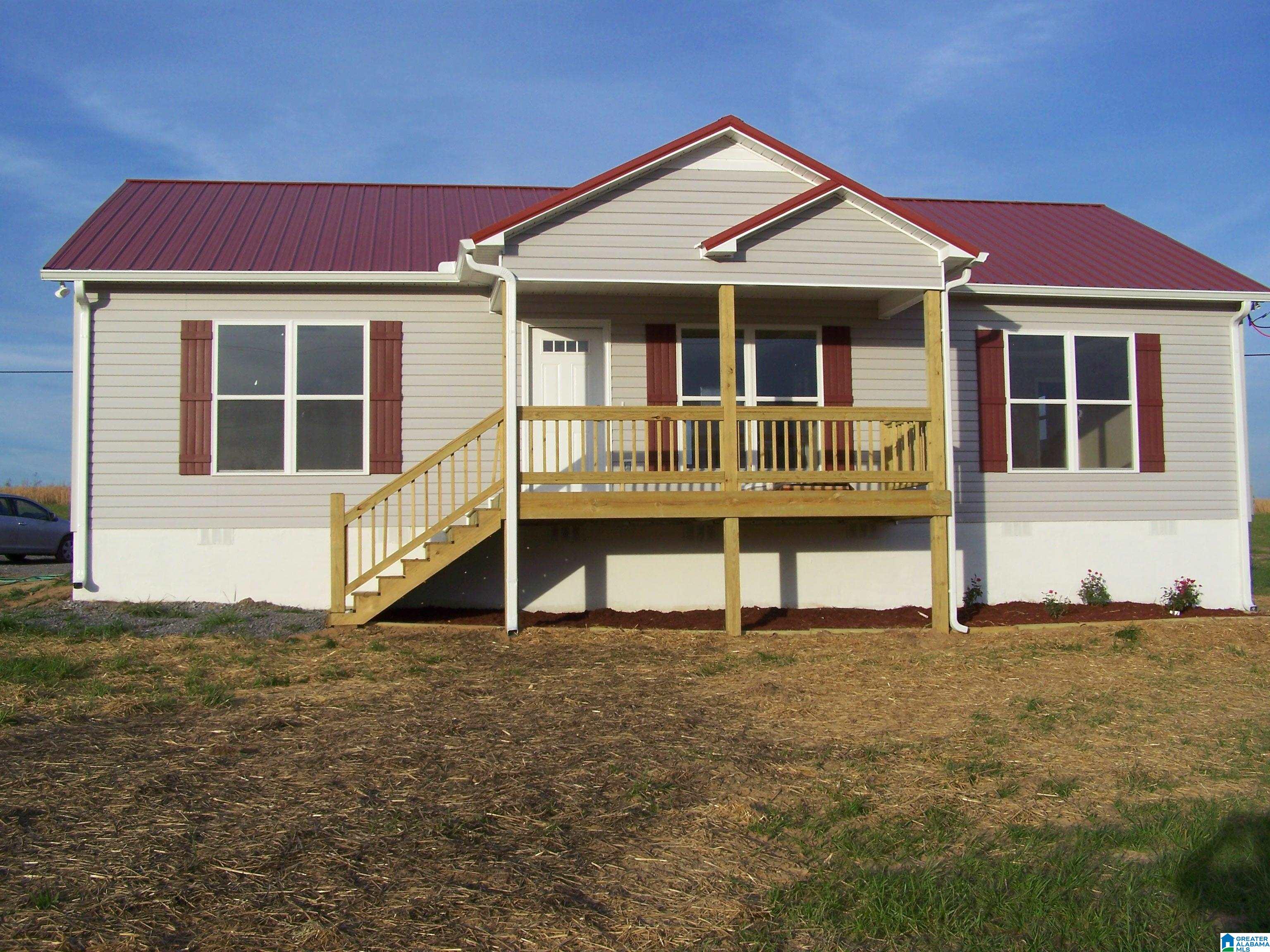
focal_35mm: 38
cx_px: 635
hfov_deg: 49.0
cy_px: 476
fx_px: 1394
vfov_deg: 37.7
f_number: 4
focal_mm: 6.3
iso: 64
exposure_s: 1/400
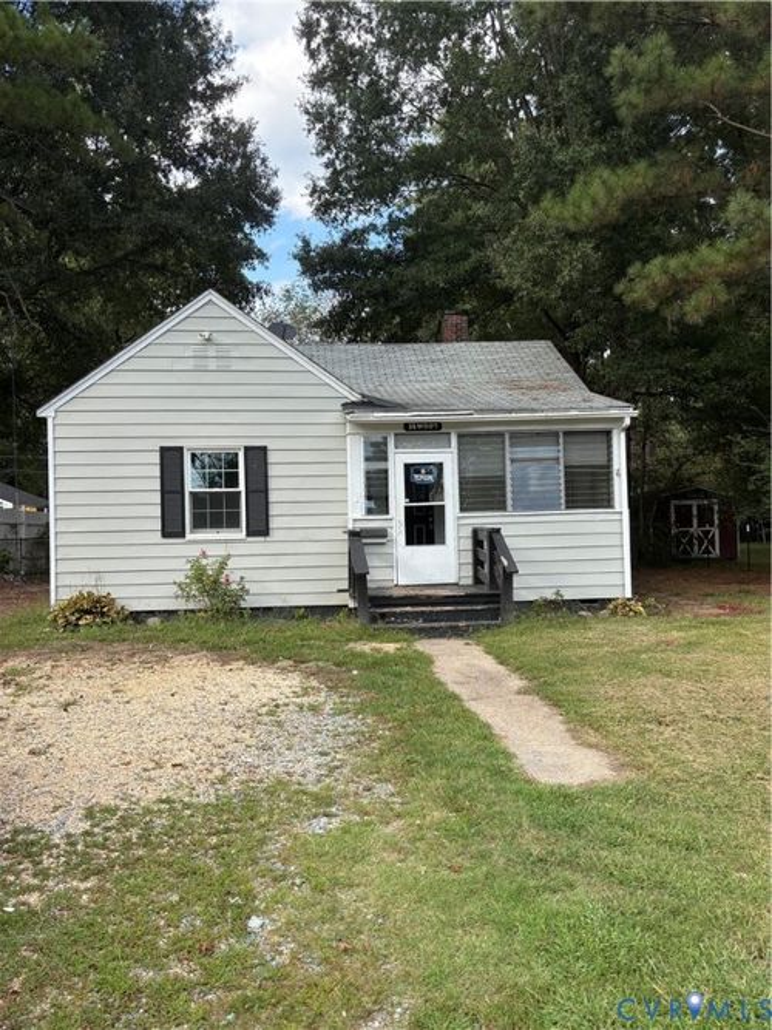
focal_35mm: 26
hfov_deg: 53.0
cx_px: 386
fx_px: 773
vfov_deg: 67.3
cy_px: 515
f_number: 1.6
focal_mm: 5.96
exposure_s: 1/865
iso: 50
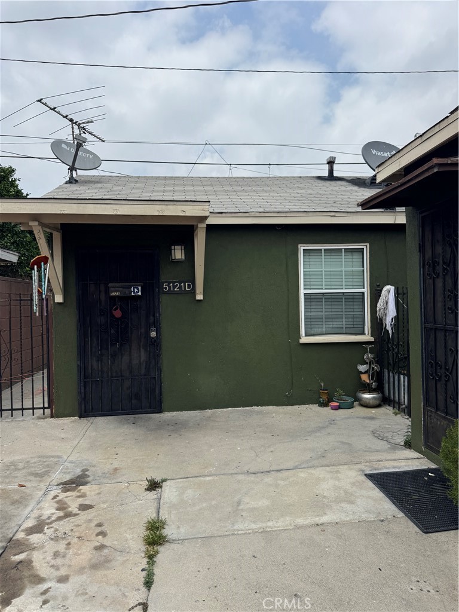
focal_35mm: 24
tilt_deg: +2.0
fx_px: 424
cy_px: 306
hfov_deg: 56.8
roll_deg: +3.1
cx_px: 230
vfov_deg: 71.6
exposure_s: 1/6410
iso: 80
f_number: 1.78
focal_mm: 6.76
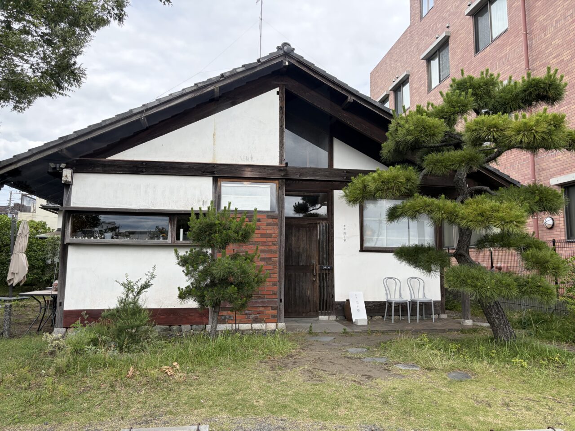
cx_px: 288
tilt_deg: +7.4
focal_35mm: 26
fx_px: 432
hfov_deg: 67.3
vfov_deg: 53.1
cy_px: 216
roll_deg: +0.6
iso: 64
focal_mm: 5.96
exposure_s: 1/1848
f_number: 1.6
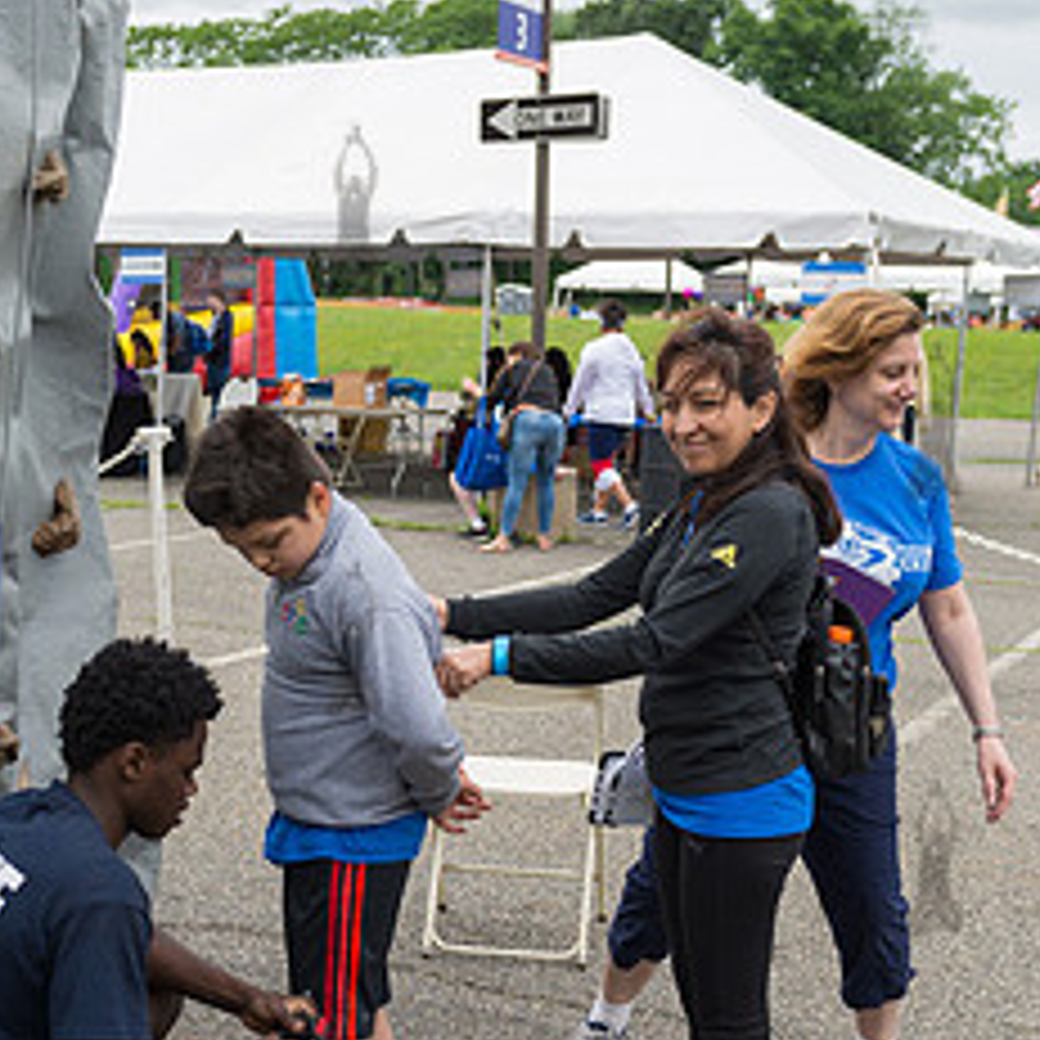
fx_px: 2107
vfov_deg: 27.6
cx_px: 351
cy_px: 637
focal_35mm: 62
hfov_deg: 27.6
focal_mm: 29
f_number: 3.5
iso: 200
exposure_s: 1/800
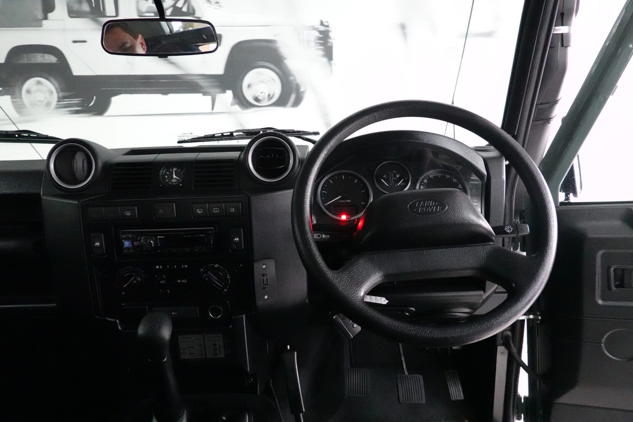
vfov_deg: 51.3
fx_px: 440
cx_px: 304
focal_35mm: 25
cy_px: 203
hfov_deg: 71.5
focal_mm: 9
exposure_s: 1/100
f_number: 3.2
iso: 6400
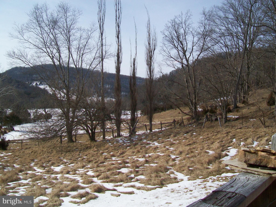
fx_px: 271
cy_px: 104
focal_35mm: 34
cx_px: 138
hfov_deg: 54.0
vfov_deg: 41.8
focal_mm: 6.1
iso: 64
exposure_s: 1/500
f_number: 4.9
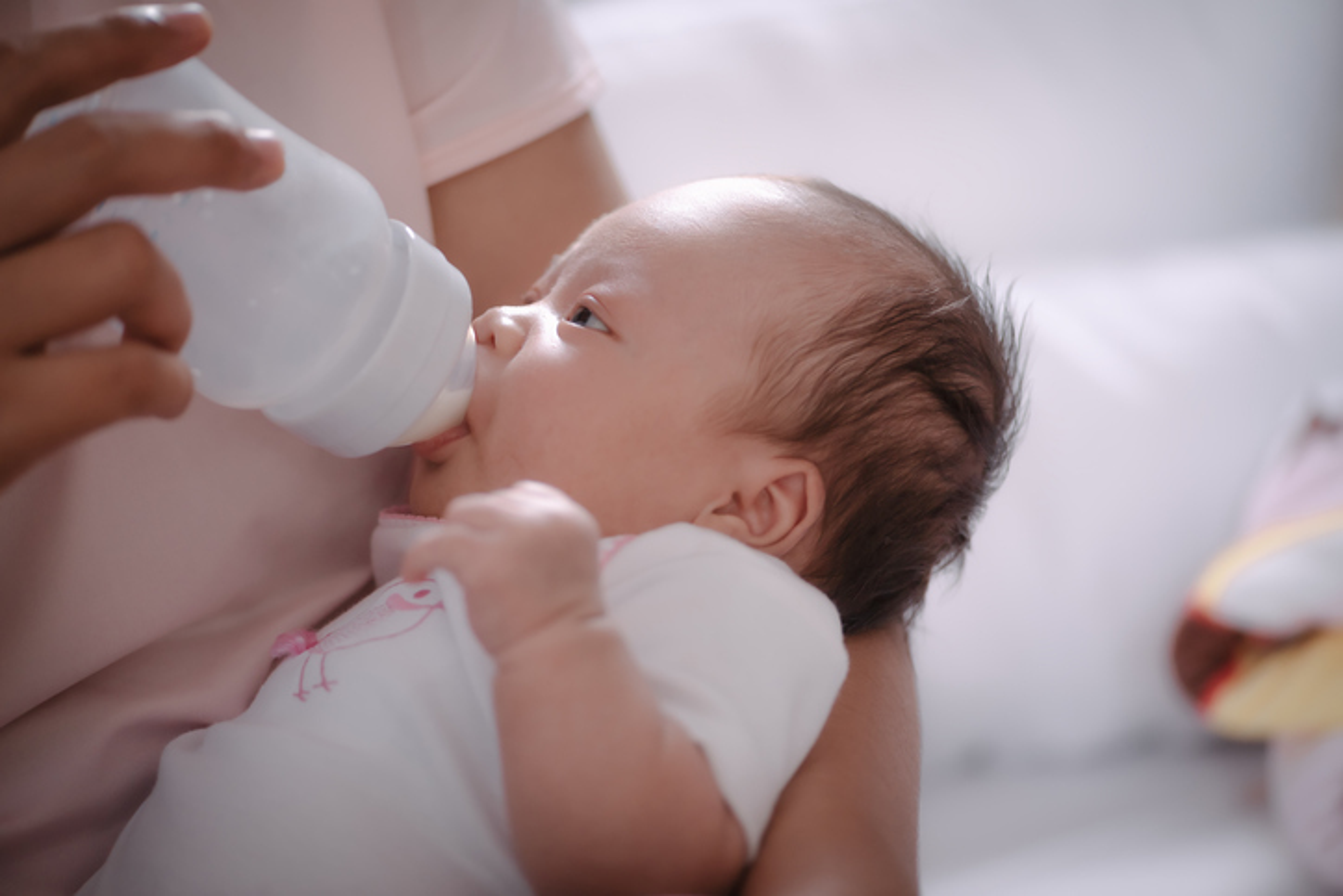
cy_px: 448
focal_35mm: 105
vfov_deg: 13.0
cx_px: 672
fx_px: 3918
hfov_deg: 19.5
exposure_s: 1/160
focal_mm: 105
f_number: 3.2
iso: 200
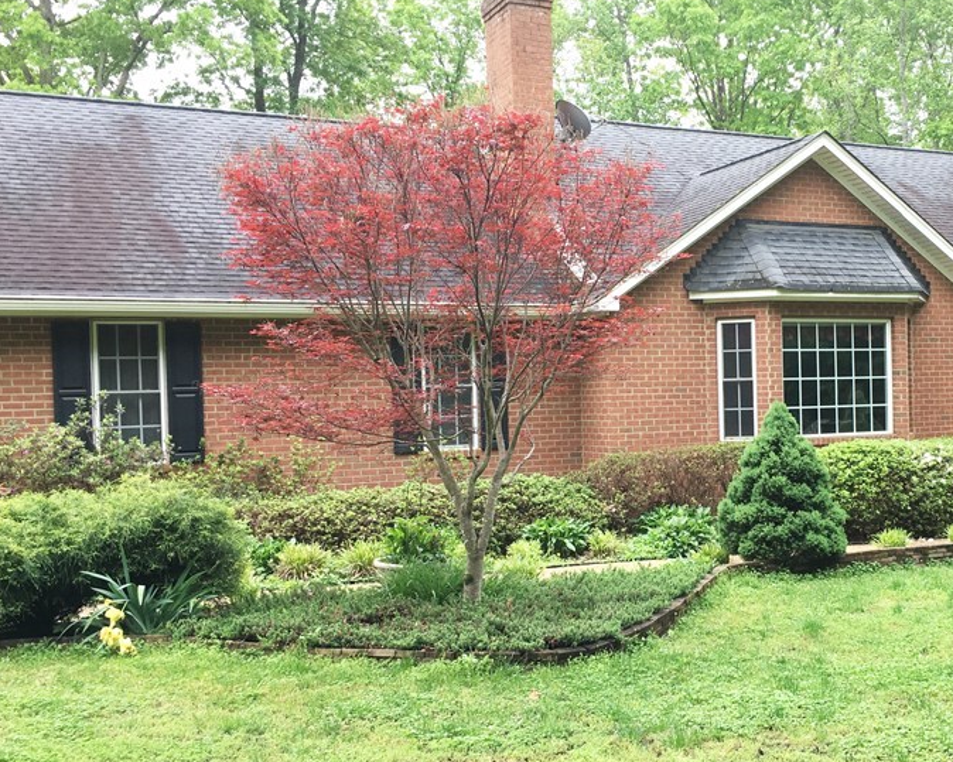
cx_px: 670
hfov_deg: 42.1
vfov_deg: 34.8
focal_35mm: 43
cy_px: 431
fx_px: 1213
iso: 32
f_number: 2.2
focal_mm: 4.15
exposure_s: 1/120
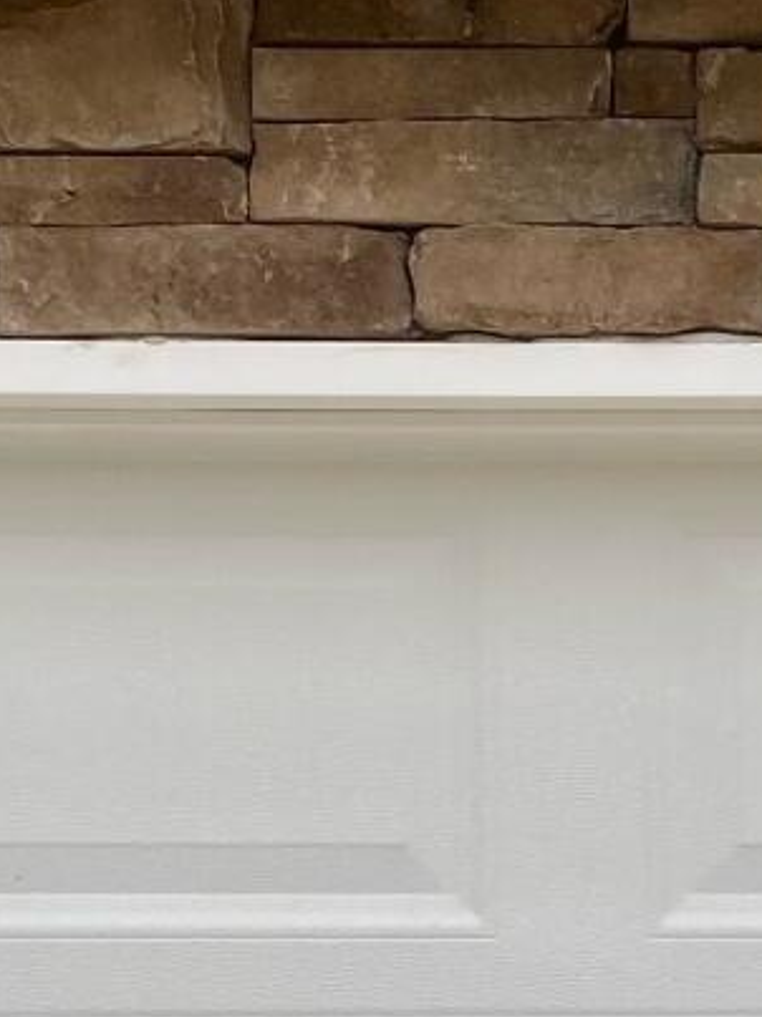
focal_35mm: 129
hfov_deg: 11.5
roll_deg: +0.4
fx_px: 3788
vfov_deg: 15.2
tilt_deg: +3.0
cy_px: 808
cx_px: 308
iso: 32
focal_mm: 4.25
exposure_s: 1/515
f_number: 1.8
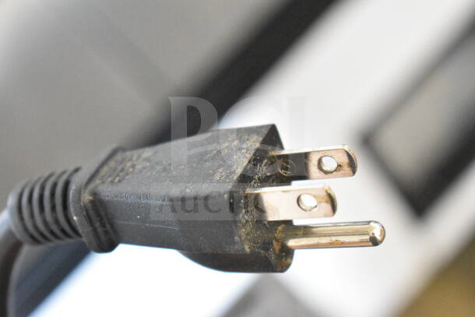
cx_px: 238
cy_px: 158
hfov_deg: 24.6
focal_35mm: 82
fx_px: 1089
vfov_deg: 16.6
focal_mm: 55
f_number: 5.6
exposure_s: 1/100
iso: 11400
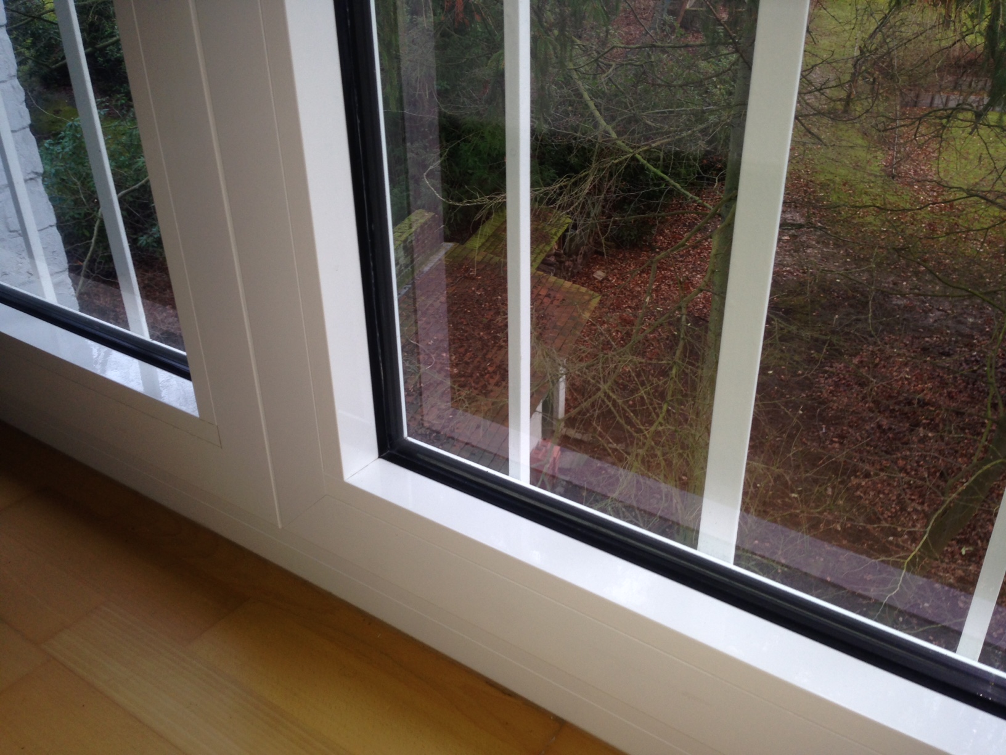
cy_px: 378
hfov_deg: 55.4
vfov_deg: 42.9
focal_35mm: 33
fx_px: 959
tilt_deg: -29.0
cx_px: 503
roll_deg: +1.0
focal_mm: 4.12
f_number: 2.4
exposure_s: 1/29
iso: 50
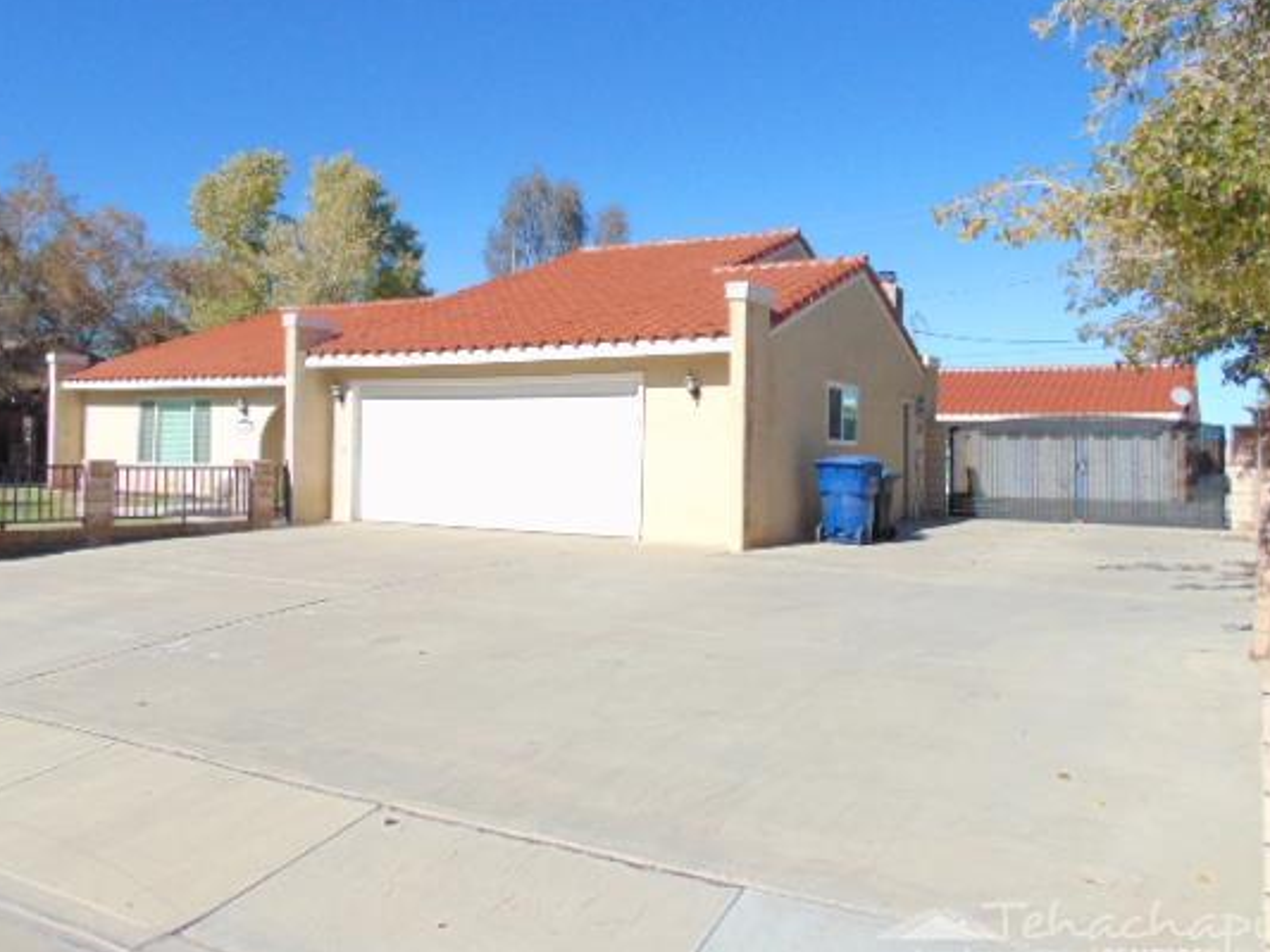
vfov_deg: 46.8
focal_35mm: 30
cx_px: 534
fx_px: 1101
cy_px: 440
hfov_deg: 59.6
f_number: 7.7
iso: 400
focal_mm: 4.5
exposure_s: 1/1250
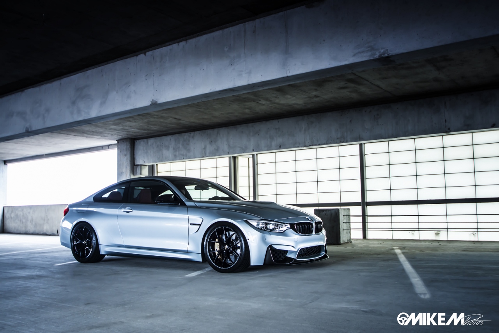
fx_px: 499
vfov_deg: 36.9
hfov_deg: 53.1
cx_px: 250
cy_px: 166
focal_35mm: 36
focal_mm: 24
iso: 200
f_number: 4.5
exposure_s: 1/20
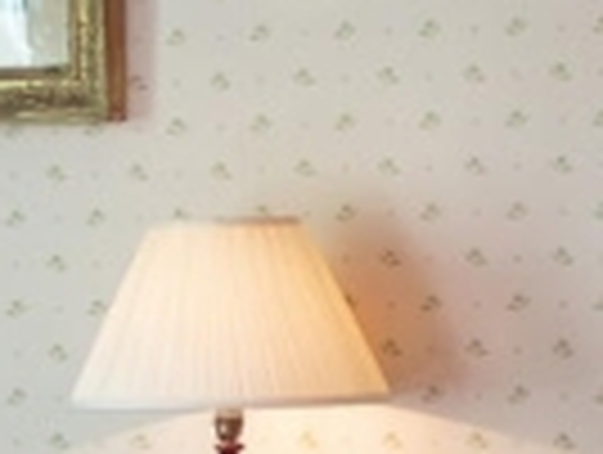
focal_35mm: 381
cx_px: 450
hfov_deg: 5.2
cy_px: 375
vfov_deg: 3.9
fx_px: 6649
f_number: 1.4
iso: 320
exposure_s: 1/400
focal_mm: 25
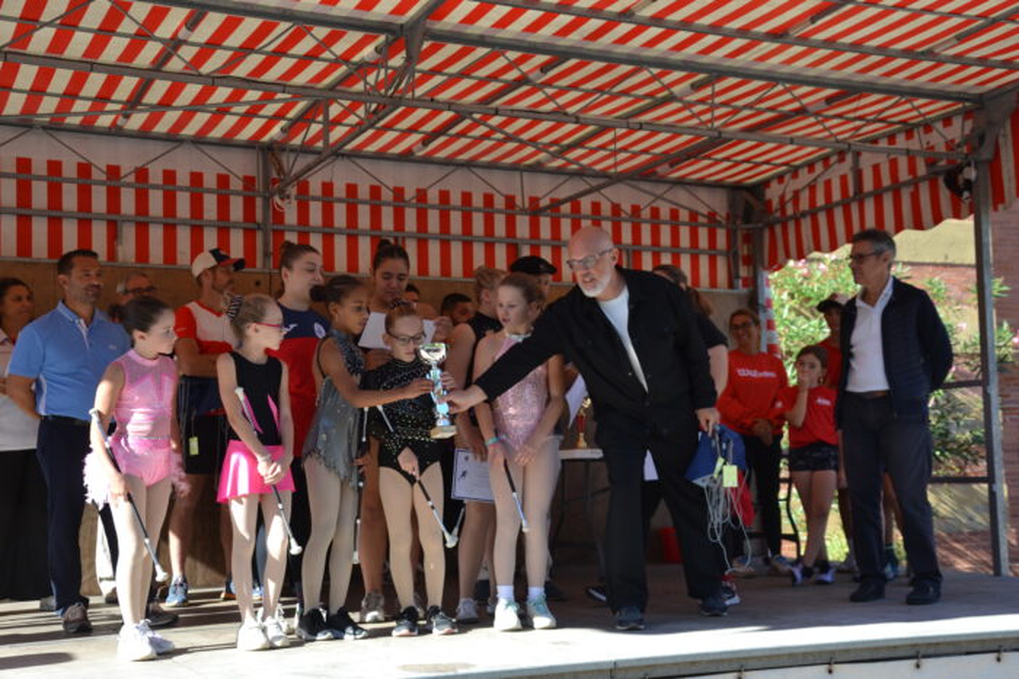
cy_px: 340
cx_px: 510
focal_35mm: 48
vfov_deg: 28.0
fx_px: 1358
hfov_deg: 41.1
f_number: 5.6
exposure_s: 1/125
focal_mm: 32
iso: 100
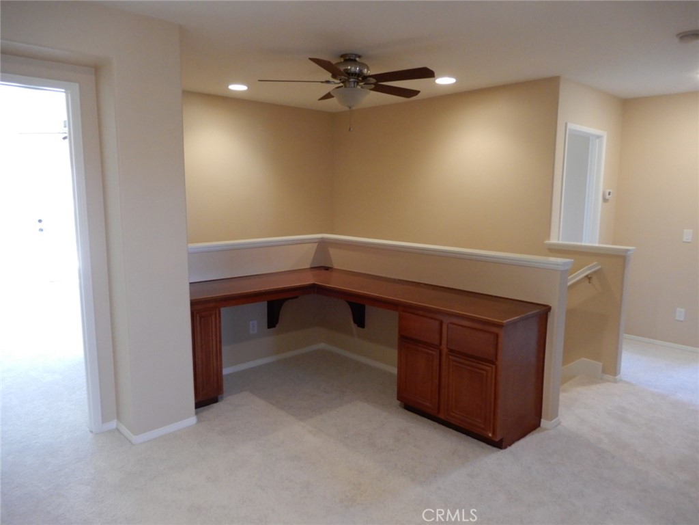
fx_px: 485
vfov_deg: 56.8
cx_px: 350
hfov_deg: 71.6
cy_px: 262
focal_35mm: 24
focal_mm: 4.3
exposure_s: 1/30
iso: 360
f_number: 3.4
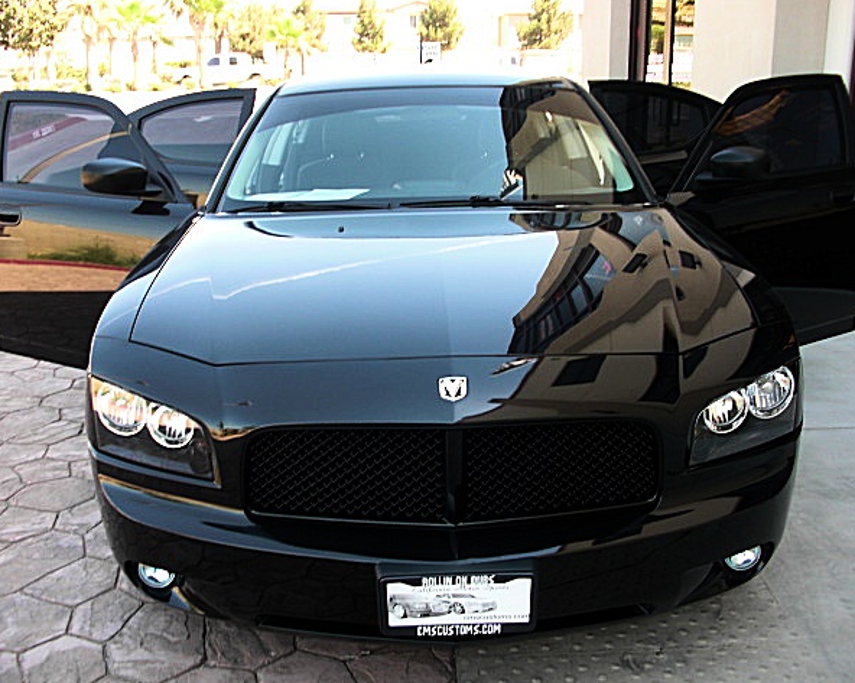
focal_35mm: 38
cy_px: 339
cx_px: 435
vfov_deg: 39.1
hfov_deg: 48.0
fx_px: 961
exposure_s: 1/100
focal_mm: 6.3
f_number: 2.8
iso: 50
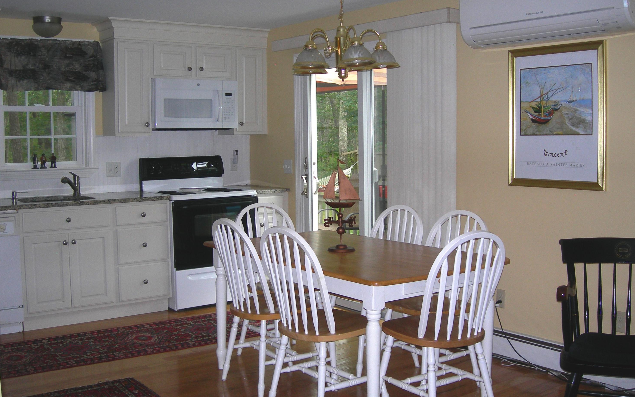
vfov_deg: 31.2
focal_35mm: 41
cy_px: 193
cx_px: 314
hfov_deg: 48.2
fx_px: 710
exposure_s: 1/60.1
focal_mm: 7.8
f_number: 2.8
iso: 59
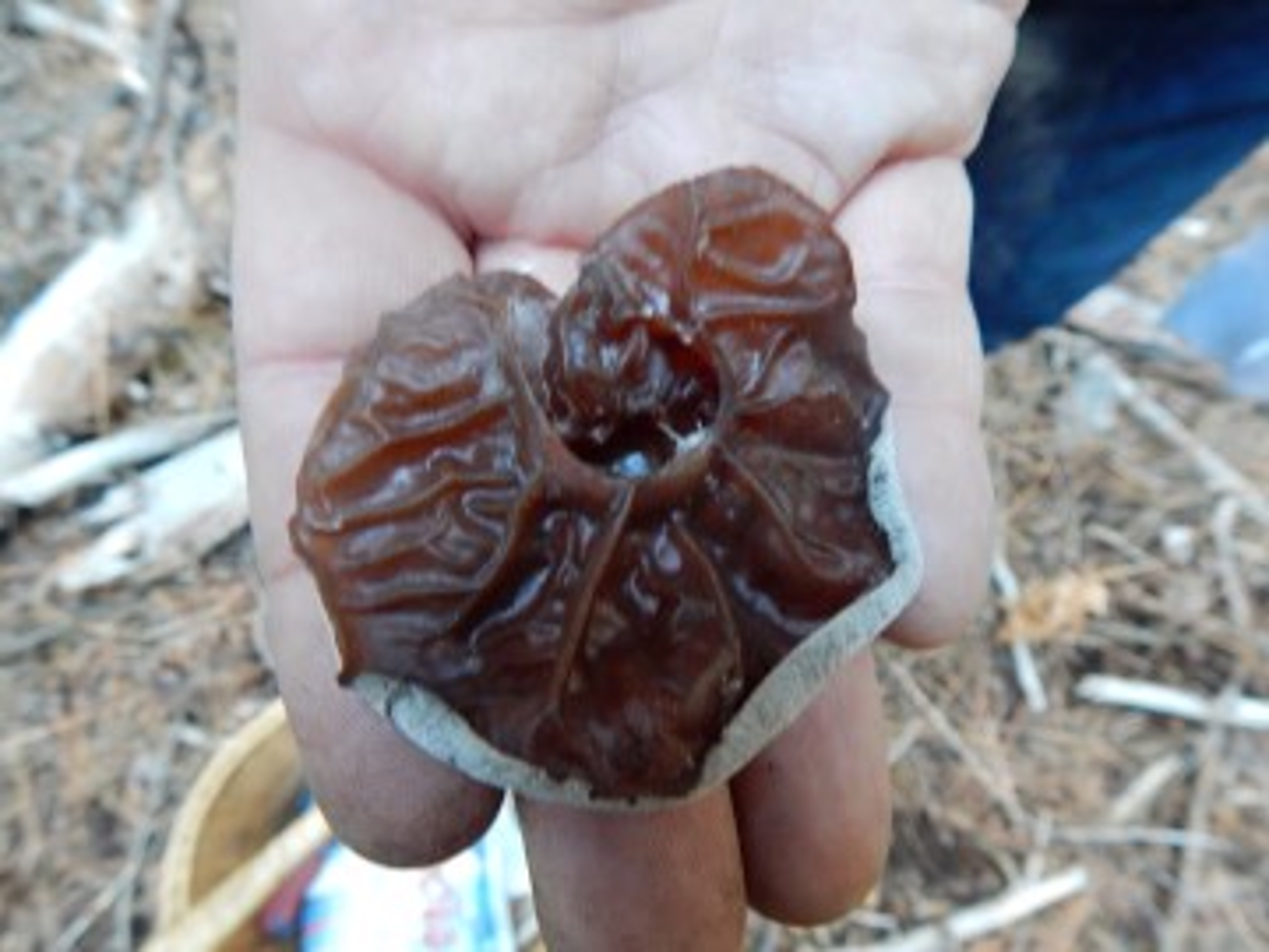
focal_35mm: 22
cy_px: 476
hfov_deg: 76.4
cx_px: 634
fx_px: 807
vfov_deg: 61.1
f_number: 3
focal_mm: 4
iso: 400
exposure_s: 1/8
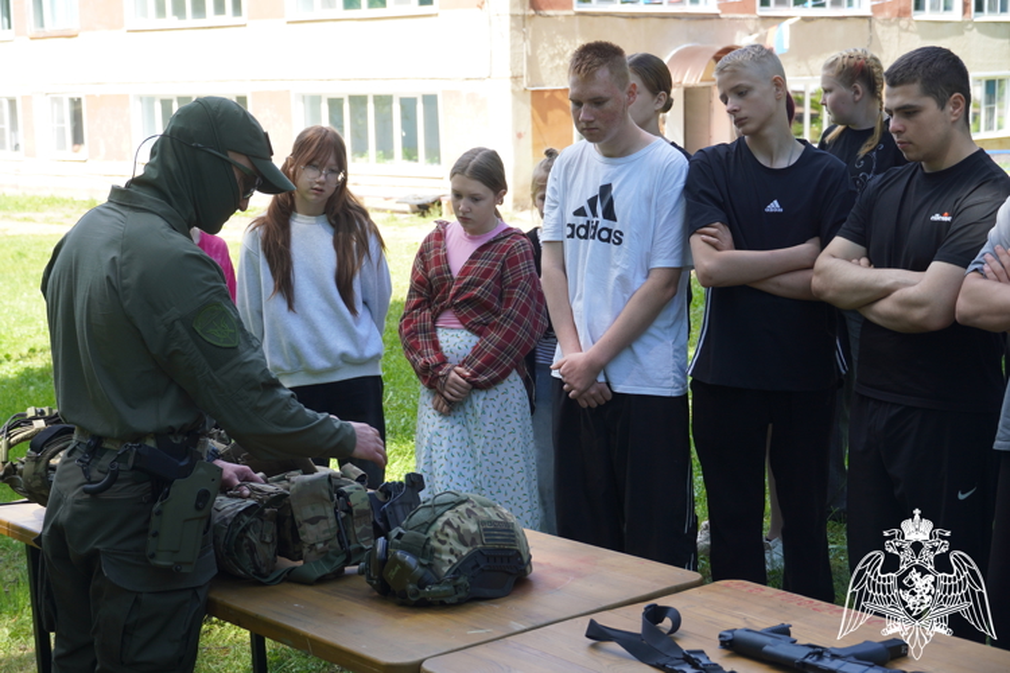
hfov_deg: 35.1
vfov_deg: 23.8
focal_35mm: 57
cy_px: 336
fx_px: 1599
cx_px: 505
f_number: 4.5
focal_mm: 38
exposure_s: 1/160
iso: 160
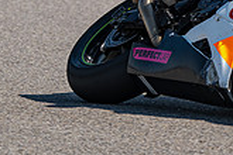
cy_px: -13
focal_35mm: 849
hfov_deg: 2.4
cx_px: 255
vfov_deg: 1.6
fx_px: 5494
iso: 125
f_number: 5.6
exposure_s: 1/1250
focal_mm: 210
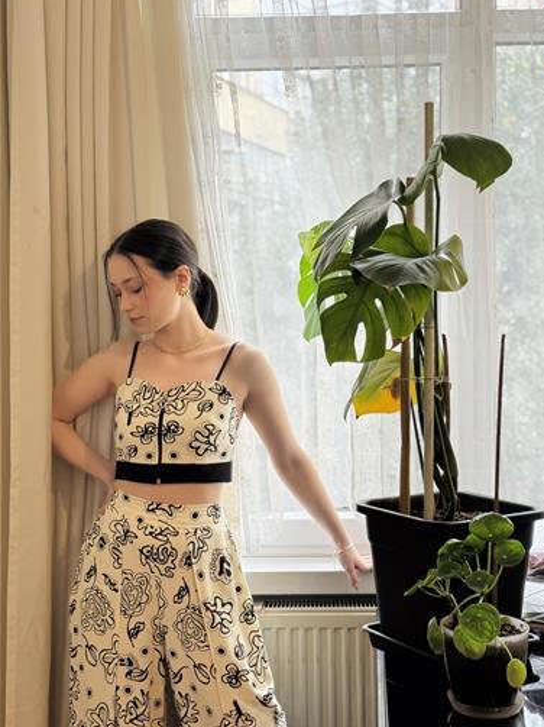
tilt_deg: -2.5
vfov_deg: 37.5
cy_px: 371
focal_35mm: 51
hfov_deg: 28.5
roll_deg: +0.3
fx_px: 1070
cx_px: 288
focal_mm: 6.76
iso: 125
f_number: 1.78
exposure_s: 1/50
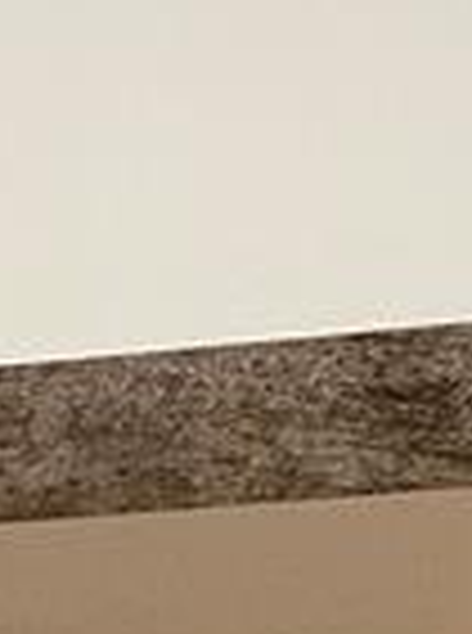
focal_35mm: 142
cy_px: 1632
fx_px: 2593
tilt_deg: -7.8
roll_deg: -0.6
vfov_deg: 11.1
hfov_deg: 10.4
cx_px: 409
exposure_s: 1/60
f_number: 1.5
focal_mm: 5.7
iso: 200
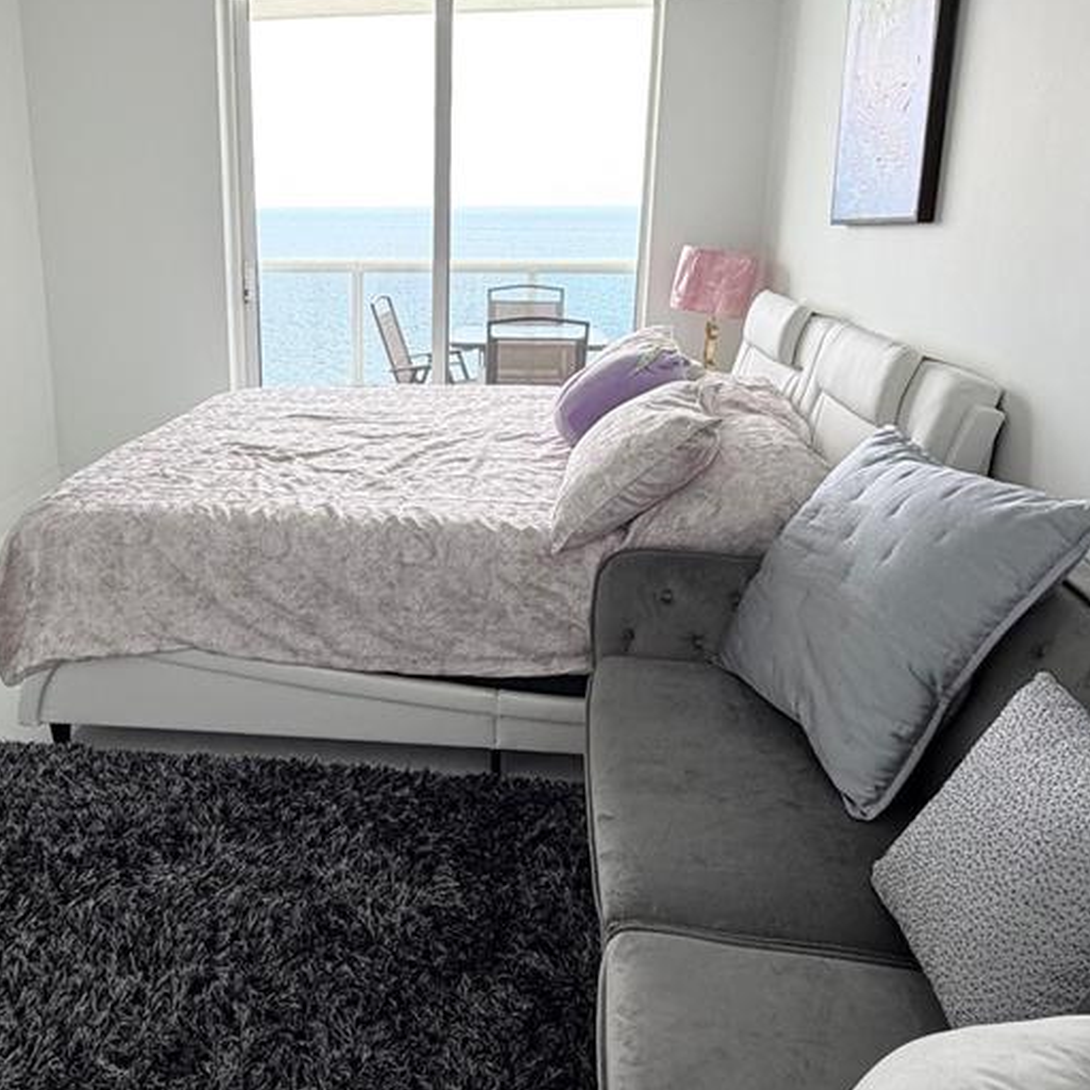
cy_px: 481
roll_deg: -0.1
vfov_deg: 55.5
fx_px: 1033
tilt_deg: -15.2
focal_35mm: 29
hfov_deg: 54.6
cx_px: 368
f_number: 2.2
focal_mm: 2.22
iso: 125
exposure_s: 1/121
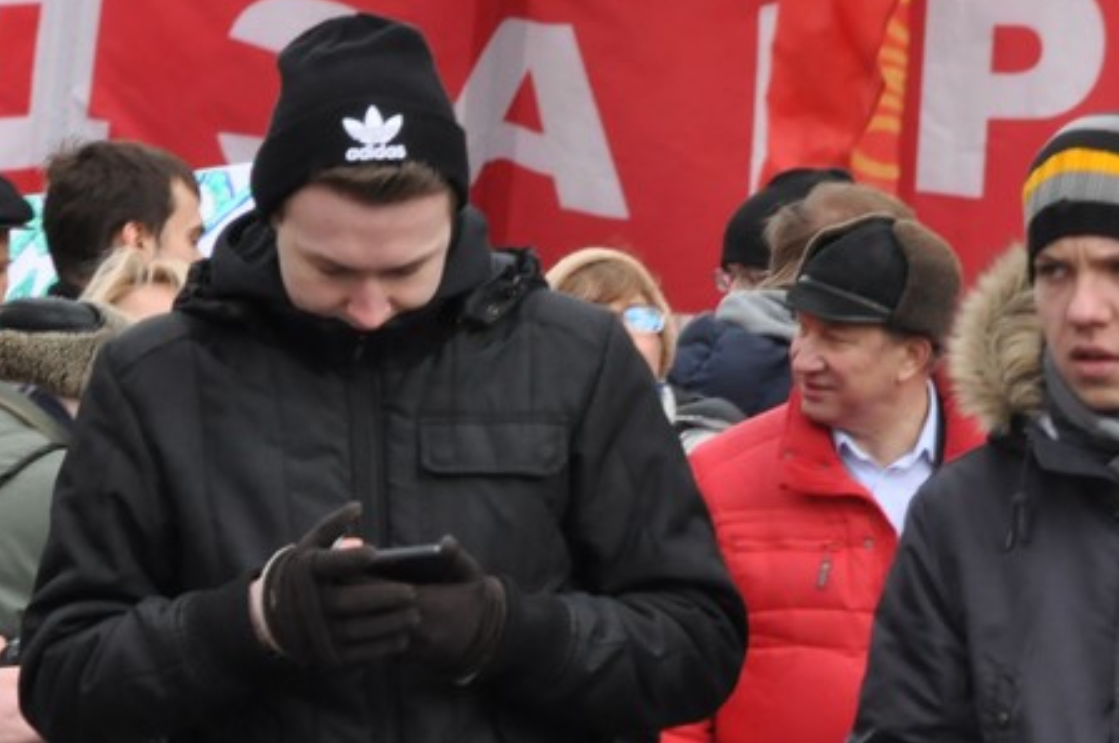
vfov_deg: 1.7
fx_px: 25274
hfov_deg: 2.5
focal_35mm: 814
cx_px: 228
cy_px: 183
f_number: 11
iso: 1000
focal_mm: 210
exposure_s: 1/200
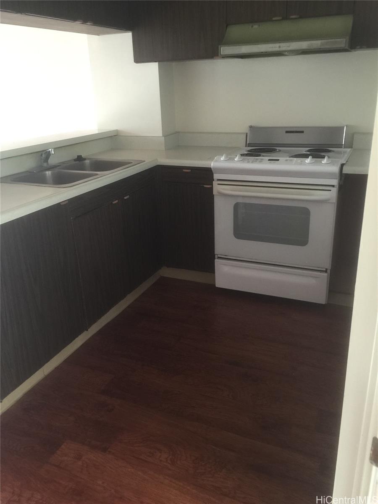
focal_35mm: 29
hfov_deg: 48.2
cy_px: 252
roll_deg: +3.6
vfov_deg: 61.7
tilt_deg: -21.8
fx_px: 422
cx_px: 189
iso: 64
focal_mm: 4.15
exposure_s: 1/15
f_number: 2.2
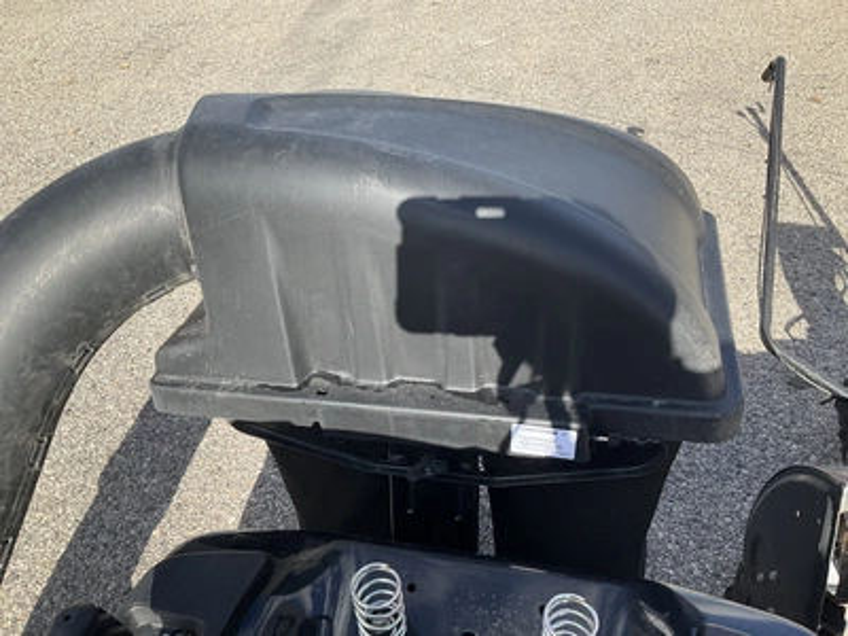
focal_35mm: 29
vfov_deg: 48.2
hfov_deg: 61.7
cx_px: 424
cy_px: 318
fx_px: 710
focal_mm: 3
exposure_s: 1/898
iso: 25
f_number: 1.8
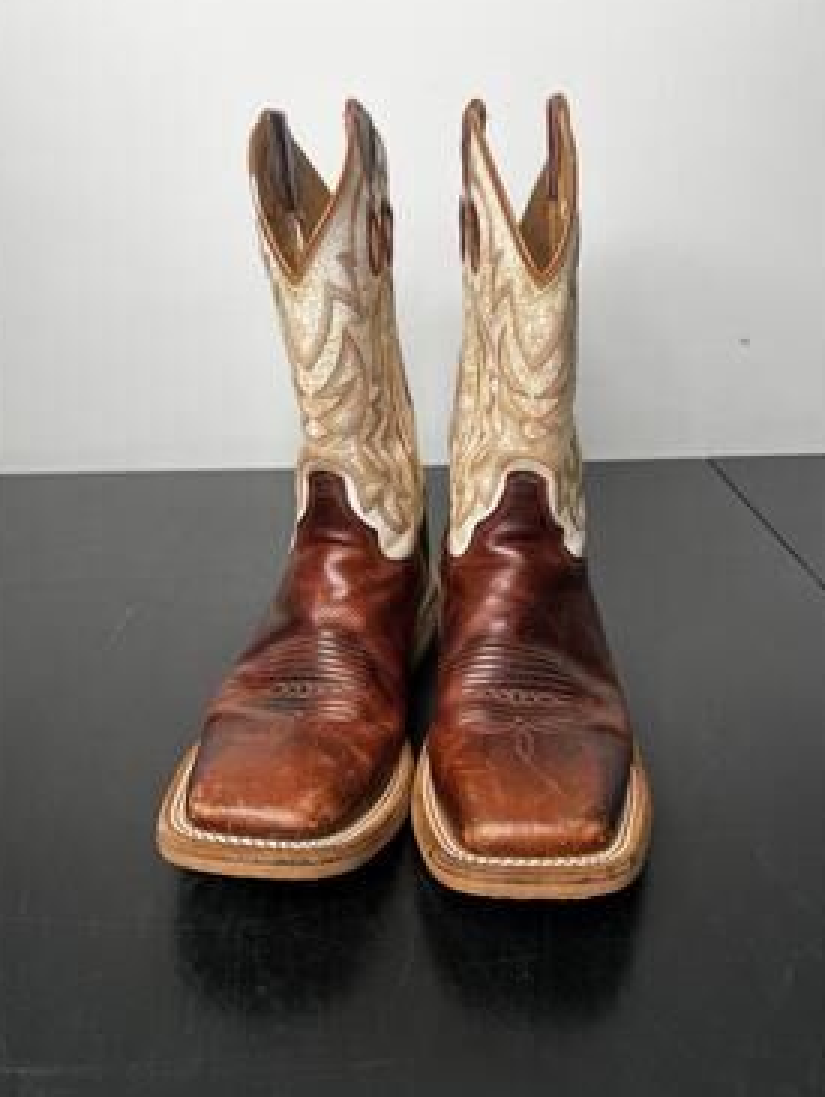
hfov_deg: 51.4
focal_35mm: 27
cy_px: 548
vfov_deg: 65.3
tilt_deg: -23.6
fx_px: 857
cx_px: 411
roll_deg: +2.5
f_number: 1.5
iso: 64
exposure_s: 1/121
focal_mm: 5.7
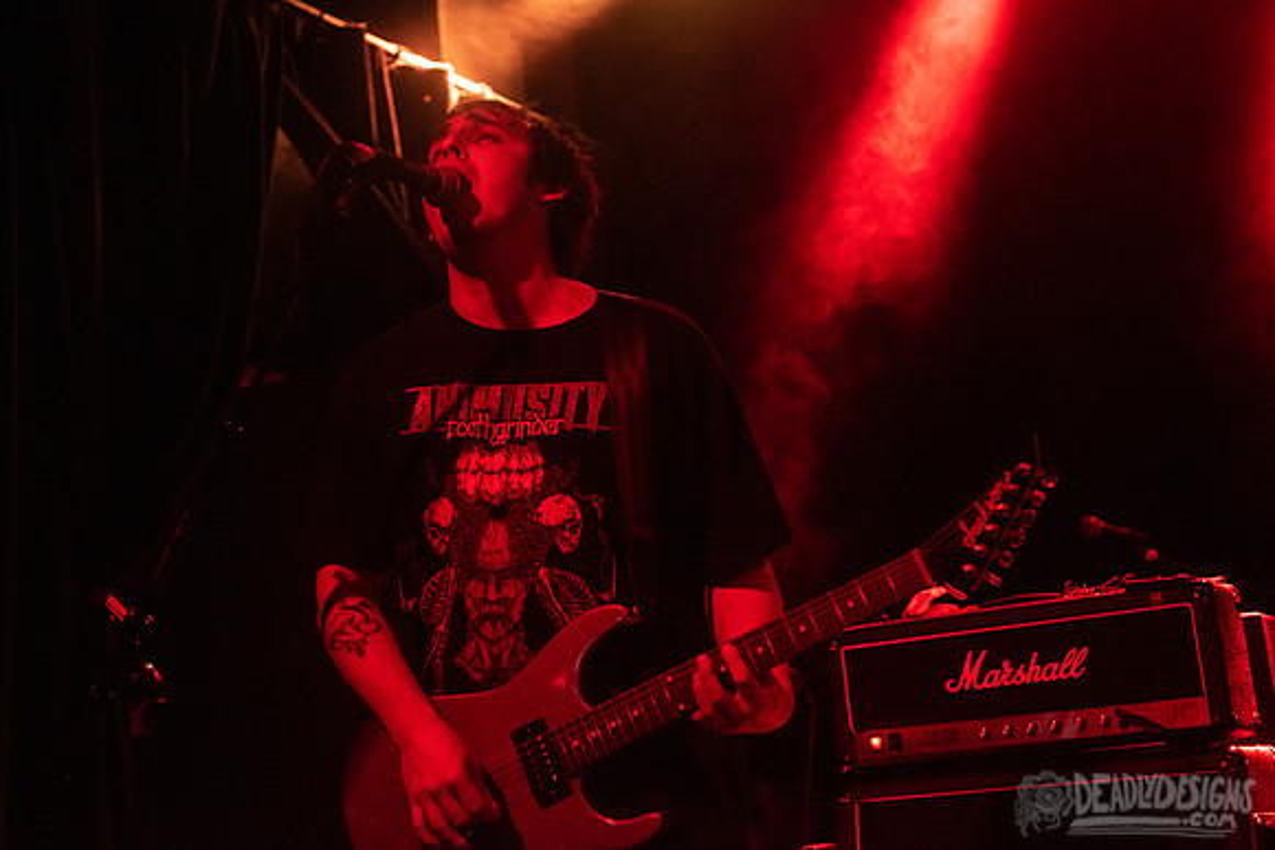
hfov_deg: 32.5
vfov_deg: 22.0
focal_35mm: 62
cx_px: 596
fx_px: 2189
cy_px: 397
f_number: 3.2
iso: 3200
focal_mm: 58
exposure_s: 1/250
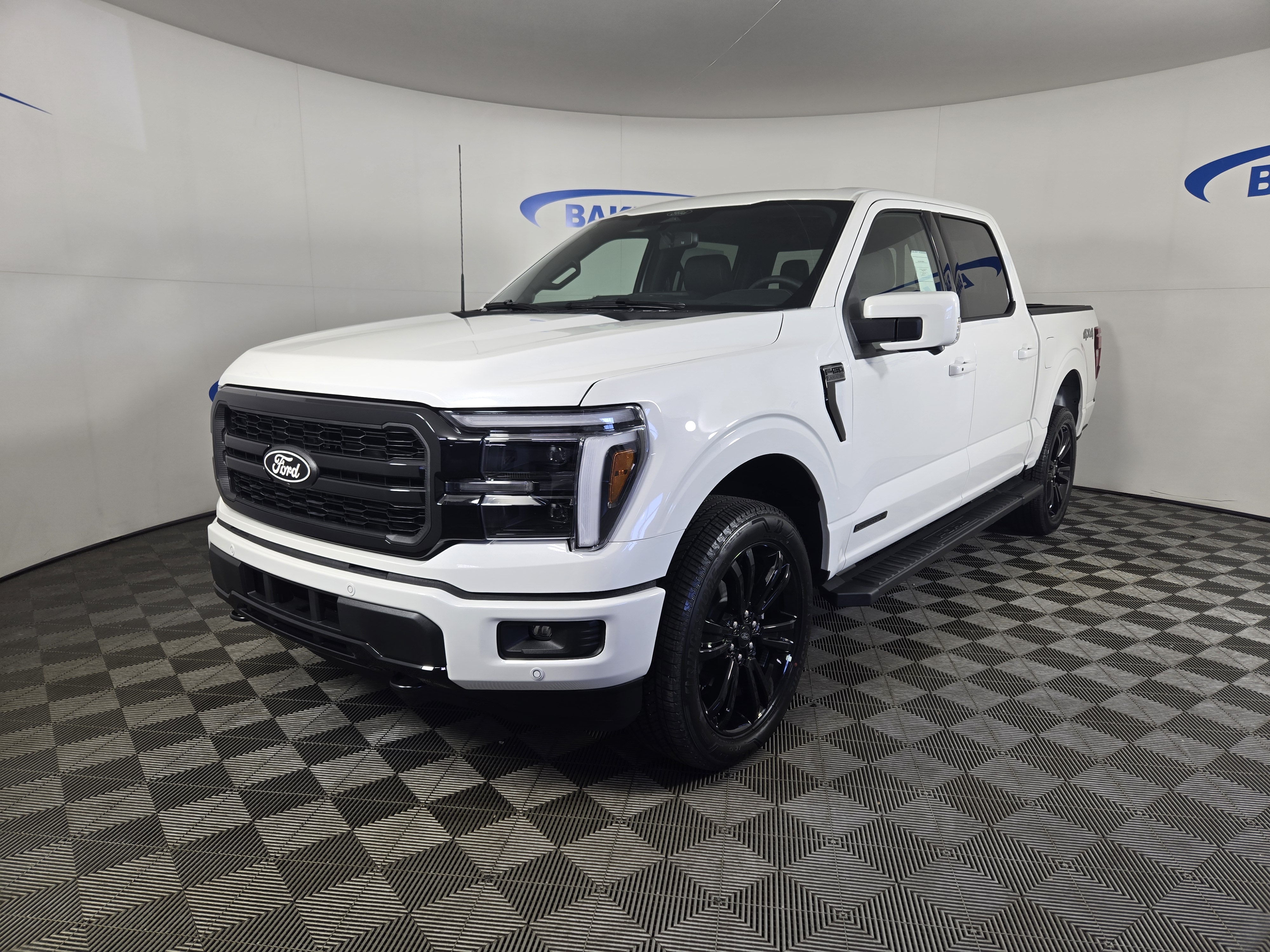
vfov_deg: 58.9
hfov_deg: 73.9
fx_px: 844
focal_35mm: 23
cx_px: 635
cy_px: 476
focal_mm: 5.4
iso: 40
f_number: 1.8
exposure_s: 1/120
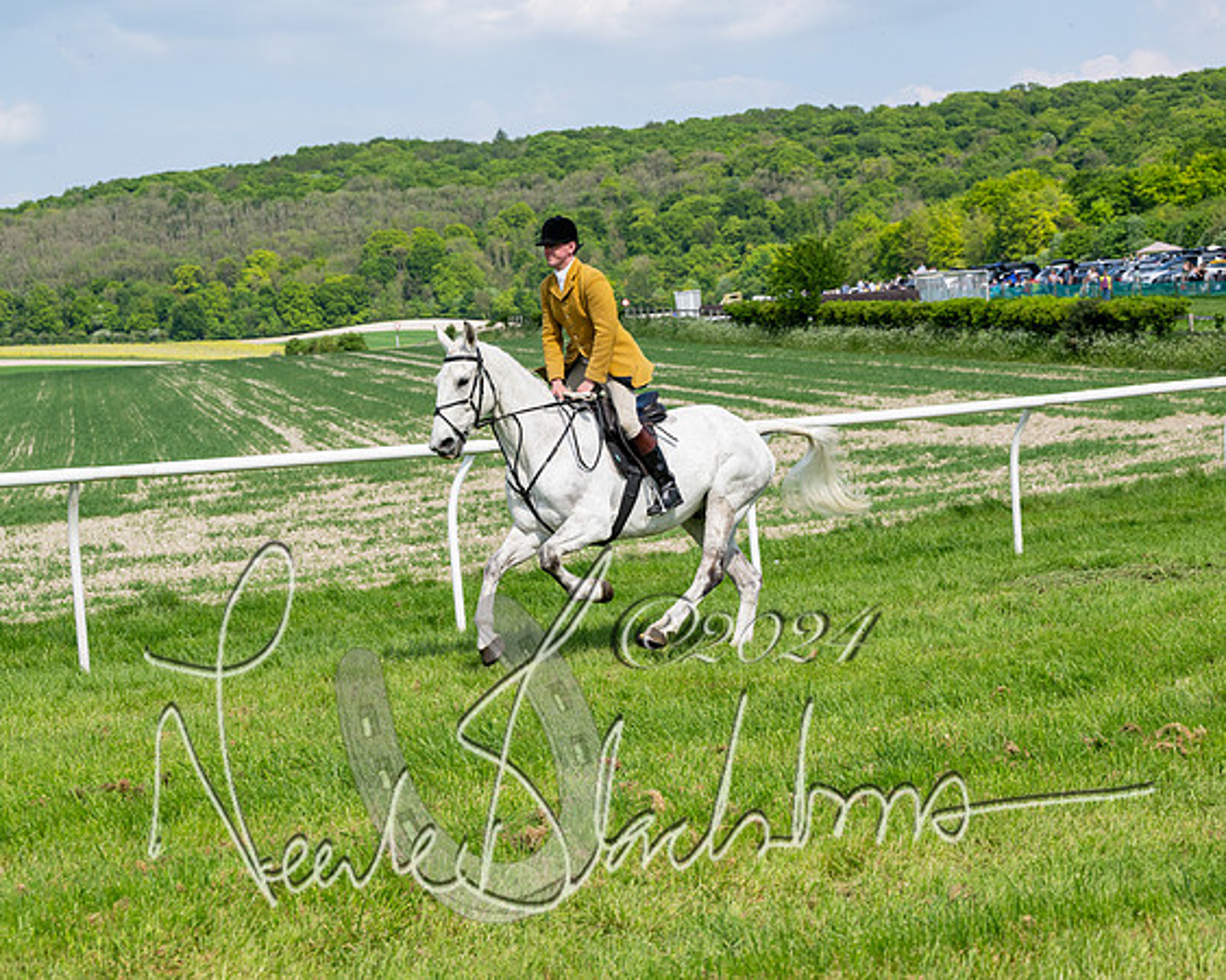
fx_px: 2861
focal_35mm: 79
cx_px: 613
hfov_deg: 24.2
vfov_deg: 19.4
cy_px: 490
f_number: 5.6
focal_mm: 70
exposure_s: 1/1600
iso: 200
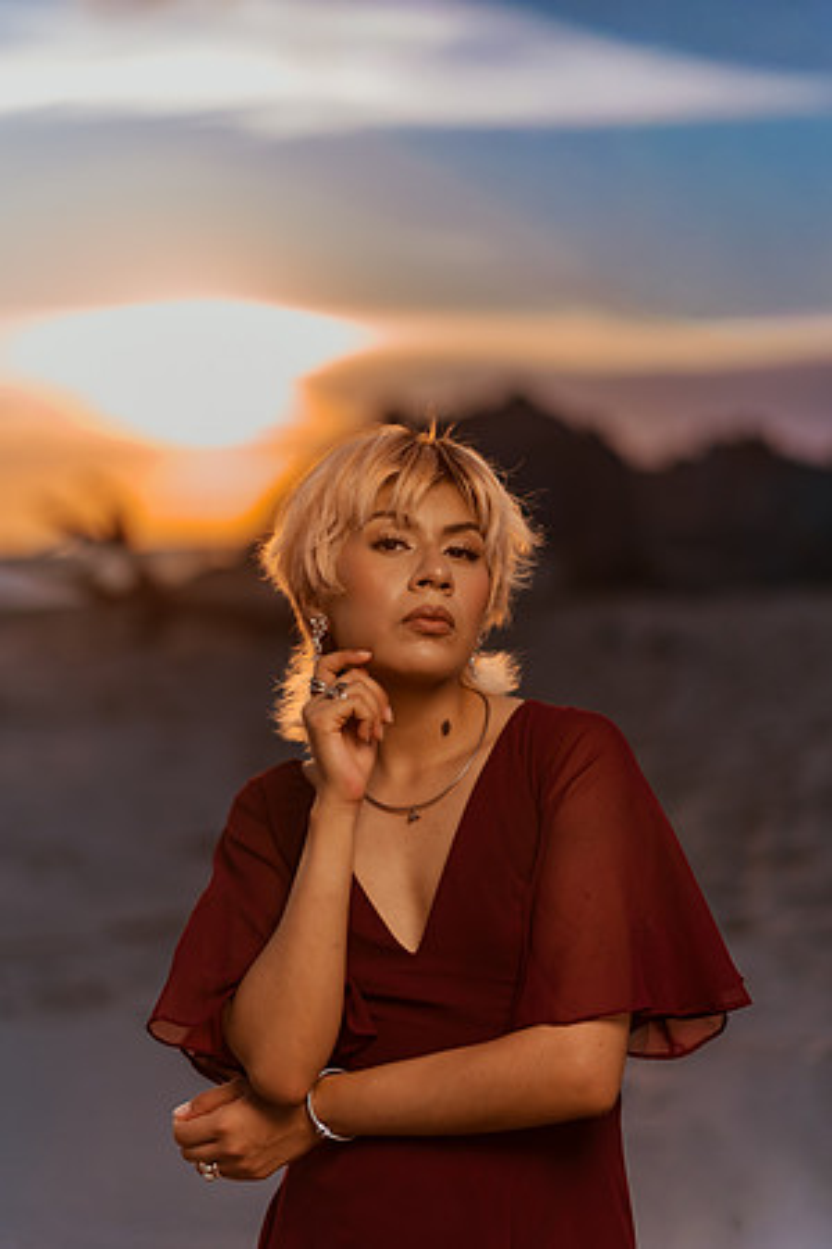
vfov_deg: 34.5
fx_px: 2011
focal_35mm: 58
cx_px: 416
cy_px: 624
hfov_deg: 23.4
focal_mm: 58
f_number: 1.4
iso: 50
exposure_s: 1/2500
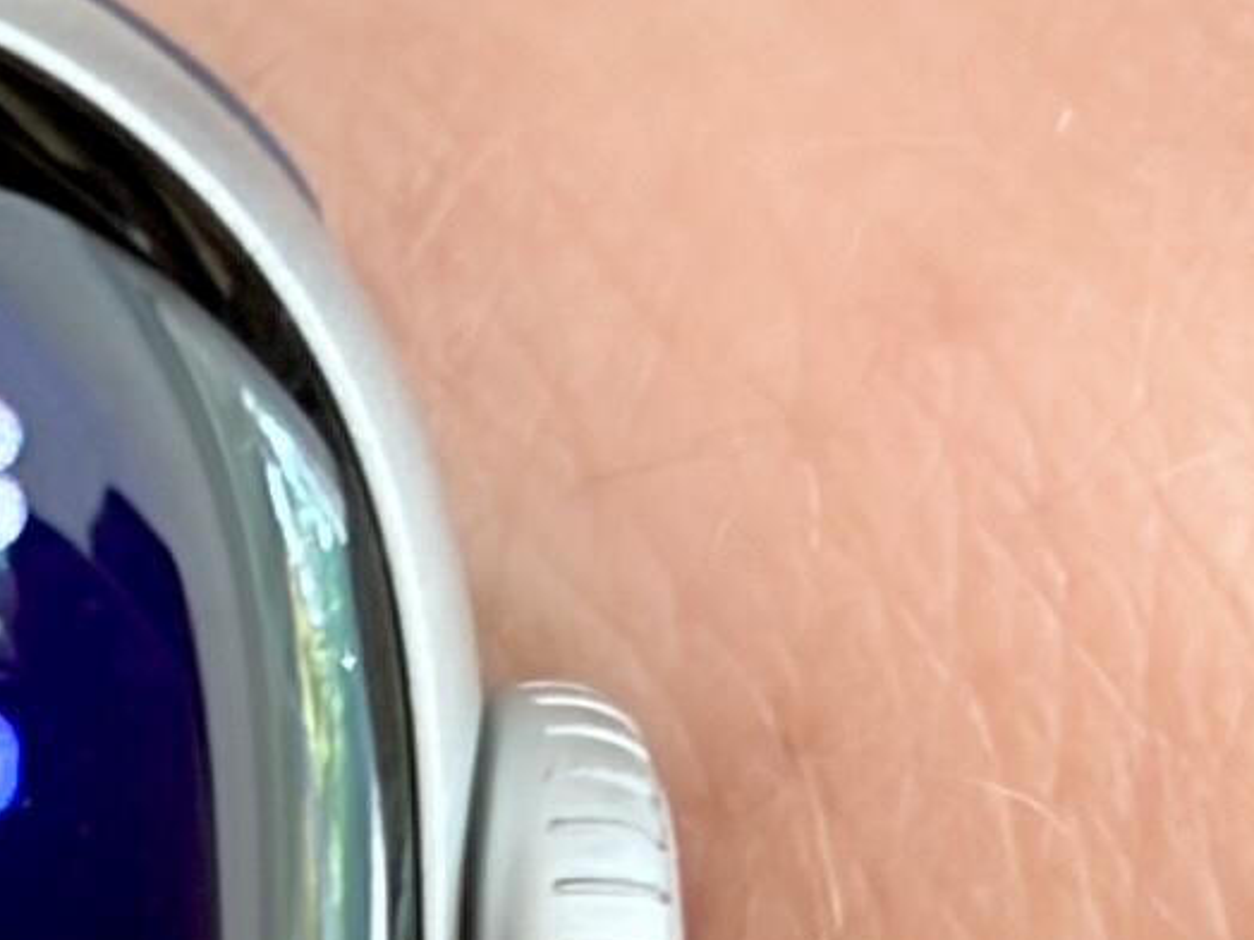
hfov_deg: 4.9
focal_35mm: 400
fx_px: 14490
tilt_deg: -55.3
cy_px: 1833
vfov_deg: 3.7
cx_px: -1054
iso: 125
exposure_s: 1/60
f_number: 1.6
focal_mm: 5.96
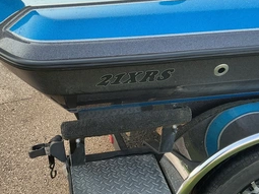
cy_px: 117
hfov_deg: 42.9
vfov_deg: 32.7
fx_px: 329
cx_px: 118
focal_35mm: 44
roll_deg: -0.5
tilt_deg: -34.5
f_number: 1.8
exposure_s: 1/314
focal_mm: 3
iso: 25
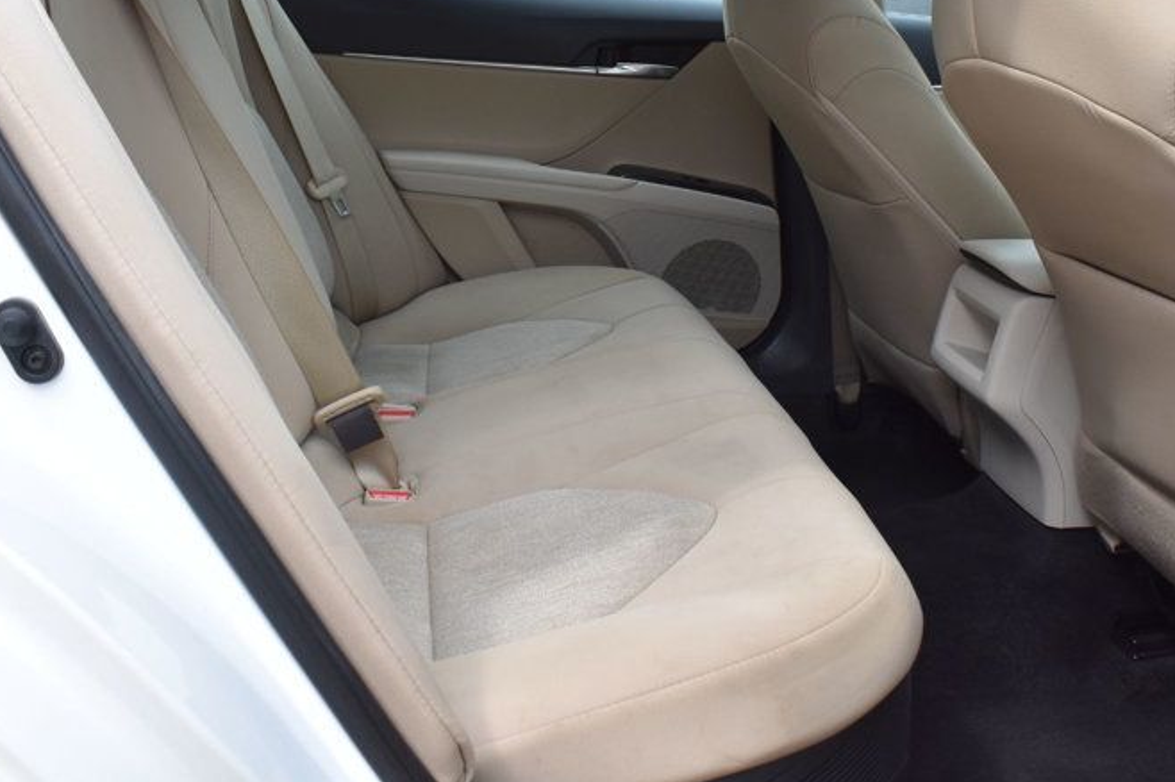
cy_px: 196
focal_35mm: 42
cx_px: 664
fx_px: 1370
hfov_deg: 46.3
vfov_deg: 31.3
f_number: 8
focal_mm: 18
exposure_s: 1/250
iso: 280
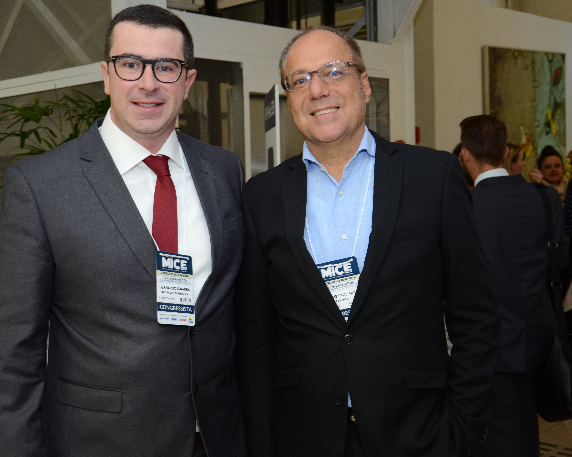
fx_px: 813
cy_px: 228
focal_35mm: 48
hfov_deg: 38.8
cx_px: 286
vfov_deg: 31.4
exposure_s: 1/50
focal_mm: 28
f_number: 4
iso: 800
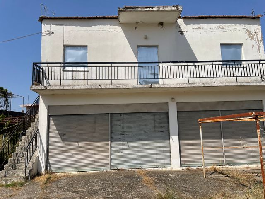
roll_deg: +2.0
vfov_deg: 53.1
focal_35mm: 26
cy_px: 100
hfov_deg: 67.3
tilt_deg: +7.8
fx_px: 199
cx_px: 132
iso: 32
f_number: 1.6
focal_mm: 4.2
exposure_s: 1/5814
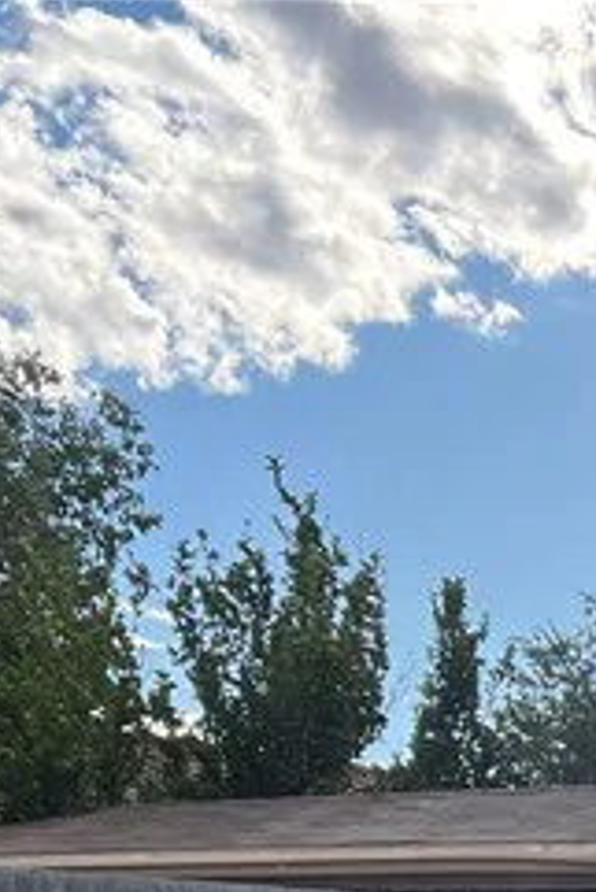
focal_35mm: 115
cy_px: 1418
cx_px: 1396
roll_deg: +0.2
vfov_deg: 16.0
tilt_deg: -8.3
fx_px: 2852
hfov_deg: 10.4
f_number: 1.5
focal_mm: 5.7
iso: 50
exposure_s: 1/4115
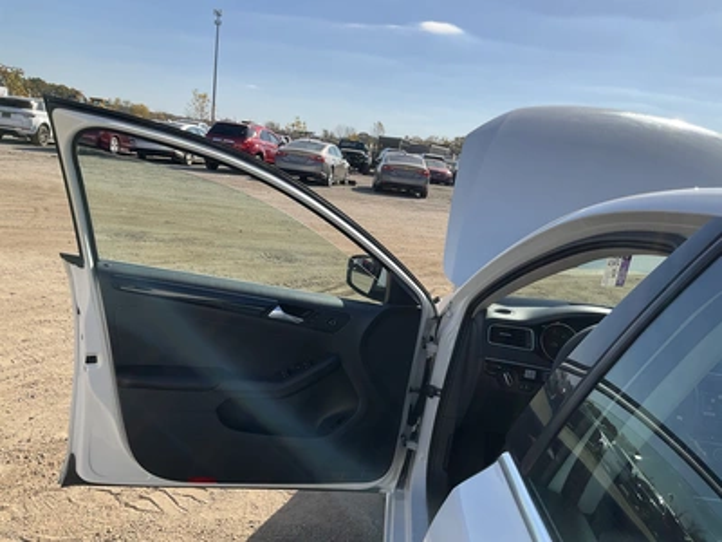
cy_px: 271
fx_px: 605
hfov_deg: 61.7
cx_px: 361
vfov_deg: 48.2
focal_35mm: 29
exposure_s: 1/1626
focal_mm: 3
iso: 25
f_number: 1.8
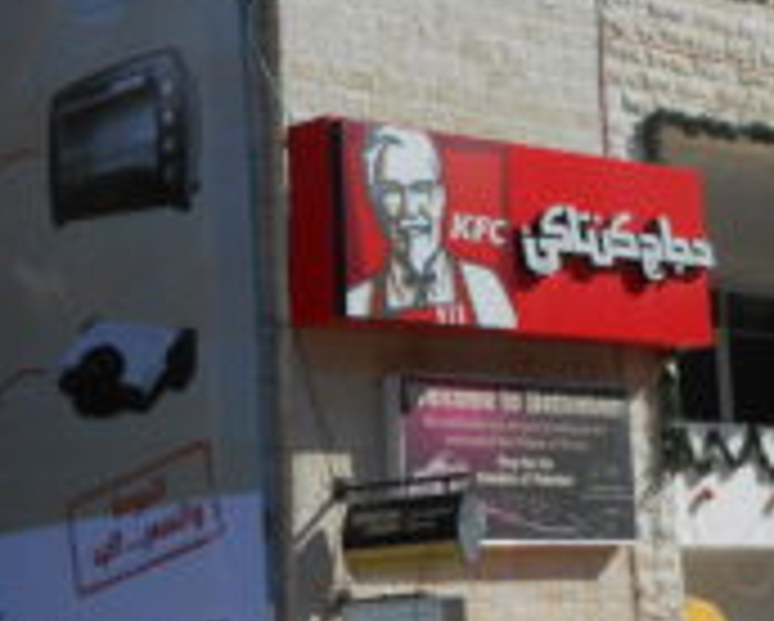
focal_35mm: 111
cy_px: -4
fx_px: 2546
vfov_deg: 13.7
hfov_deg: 17.1
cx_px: 634
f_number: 4.8
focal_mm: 8.8
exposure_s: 1/400
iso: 80
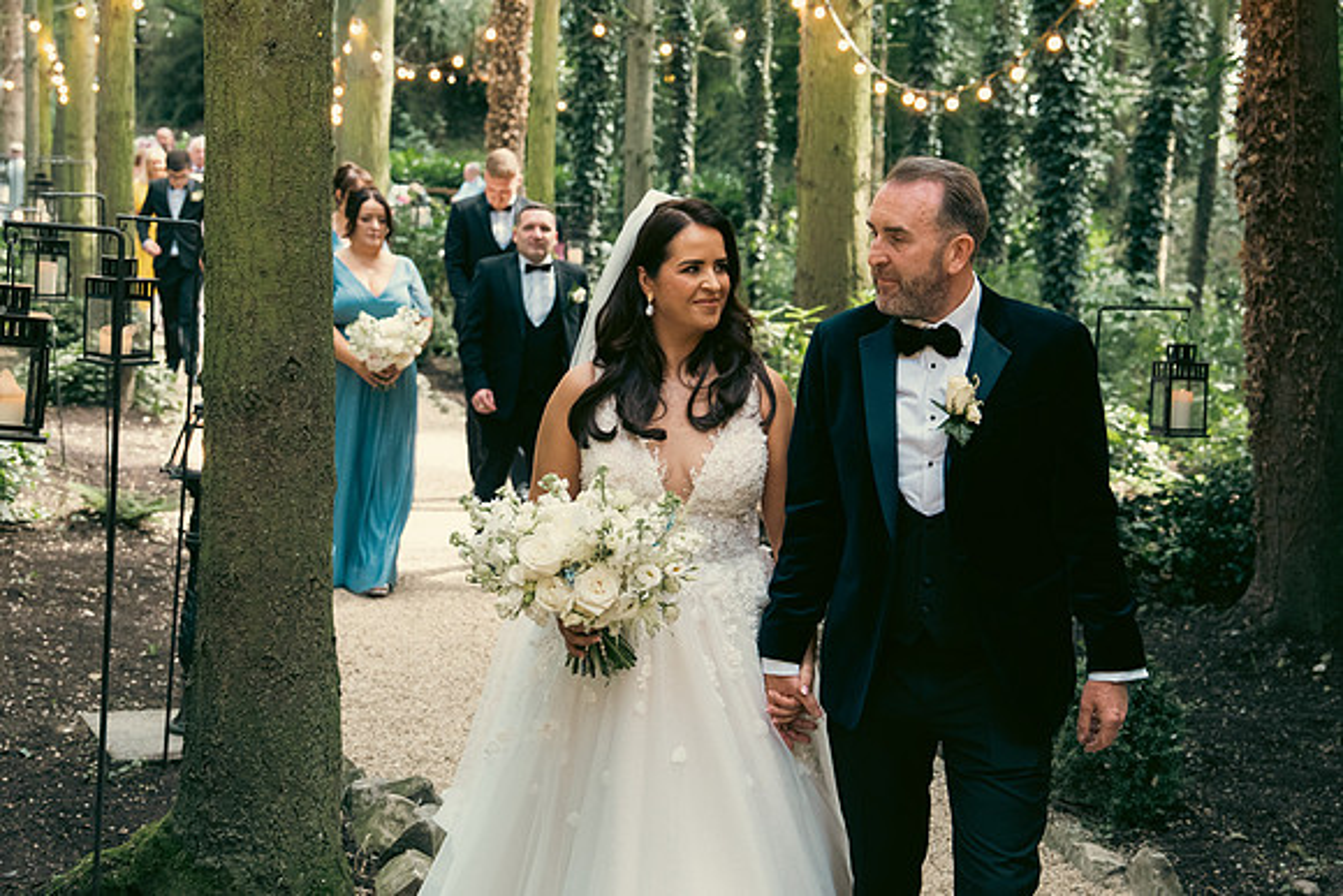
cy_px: 448
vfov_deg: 22.6
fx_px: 2239
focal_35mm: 60
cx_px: 672
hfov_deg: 33.4
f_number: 3.5
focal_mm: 40
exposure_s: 1/320
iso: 1600
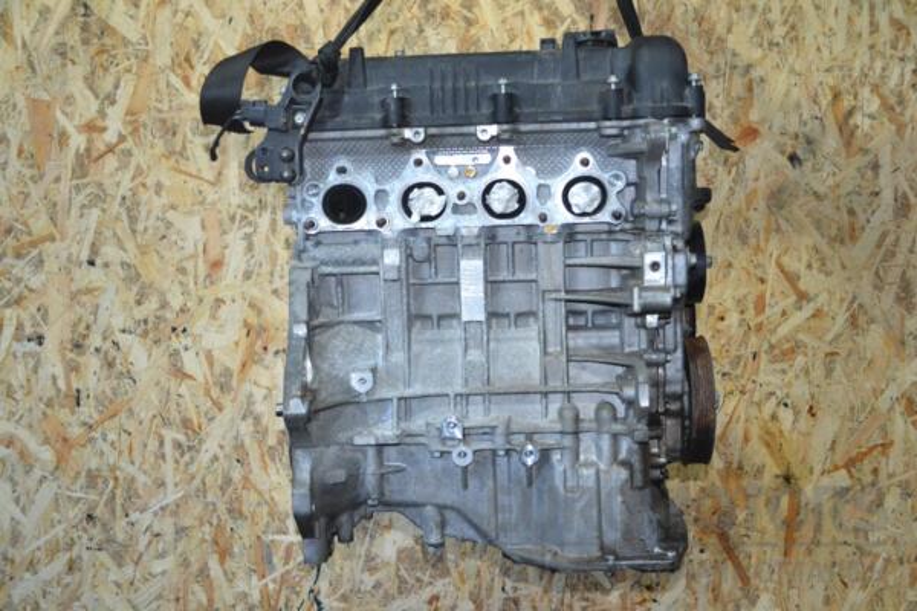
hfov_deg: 46.4
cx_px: 458
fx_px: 1070
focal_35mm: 42
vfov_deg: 31.9
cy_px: 306
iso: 1250
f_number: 4.5
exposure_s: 1/60
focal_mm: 28
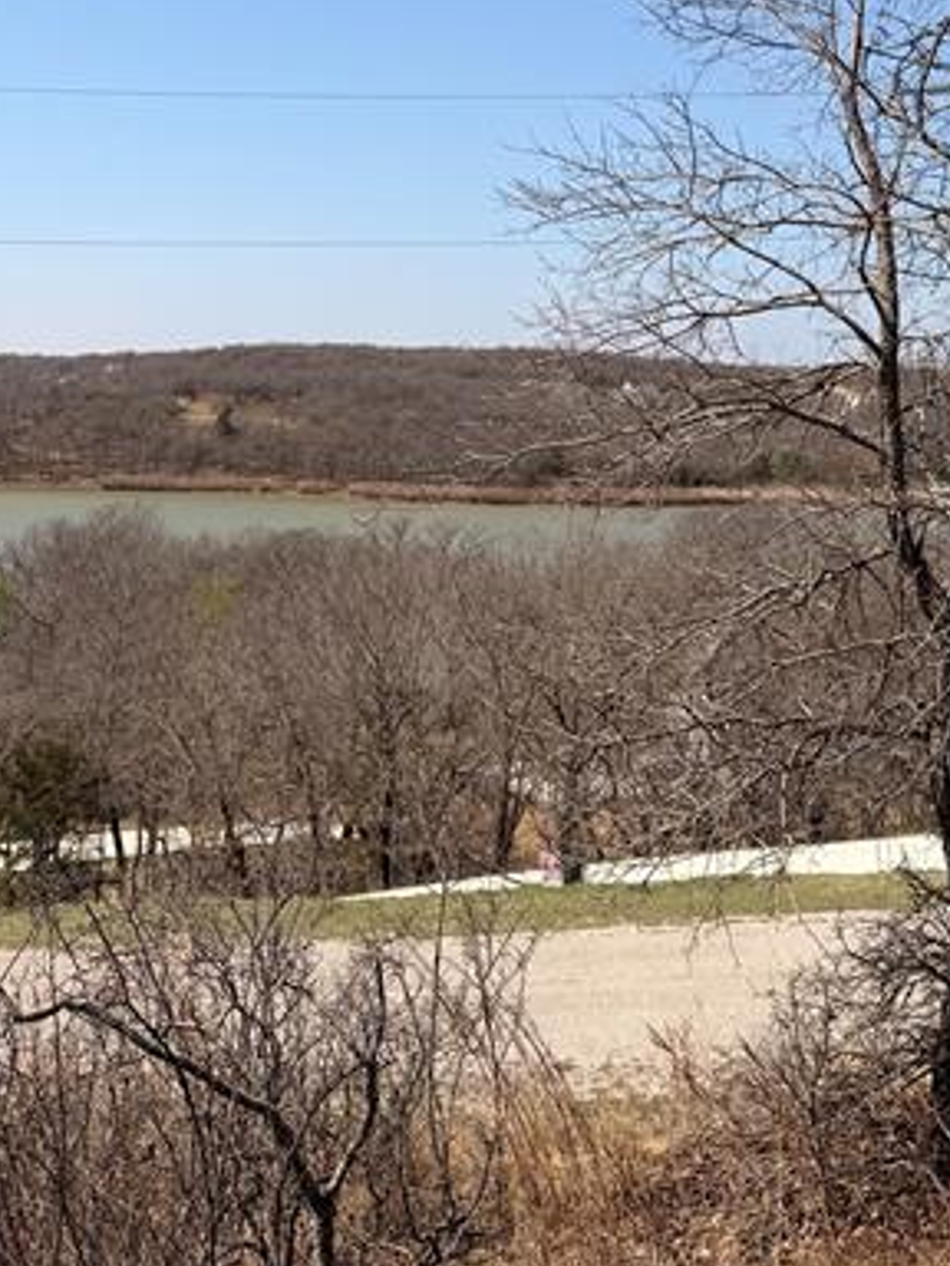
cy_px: 171
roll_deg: -1.2
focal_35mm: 48
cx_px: 508
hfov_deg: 30.3
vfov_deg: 37.5
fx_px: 1756
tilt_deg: +7.7
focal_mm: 6.76
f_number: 1.78
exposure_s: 1/5714
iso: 80
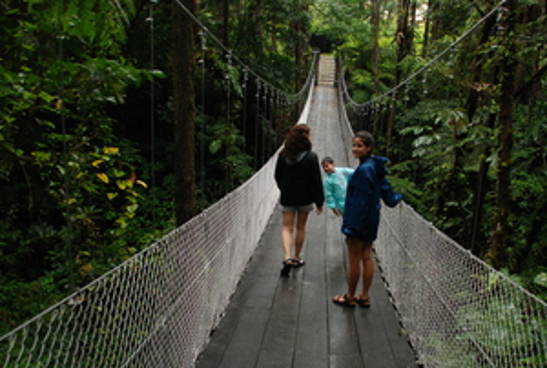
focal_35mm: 36
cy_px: 221
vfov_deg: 37.0
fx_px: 549
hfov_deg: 52.6
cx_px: 334
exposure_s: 1/250
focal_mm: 18
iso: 500
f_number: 3.5
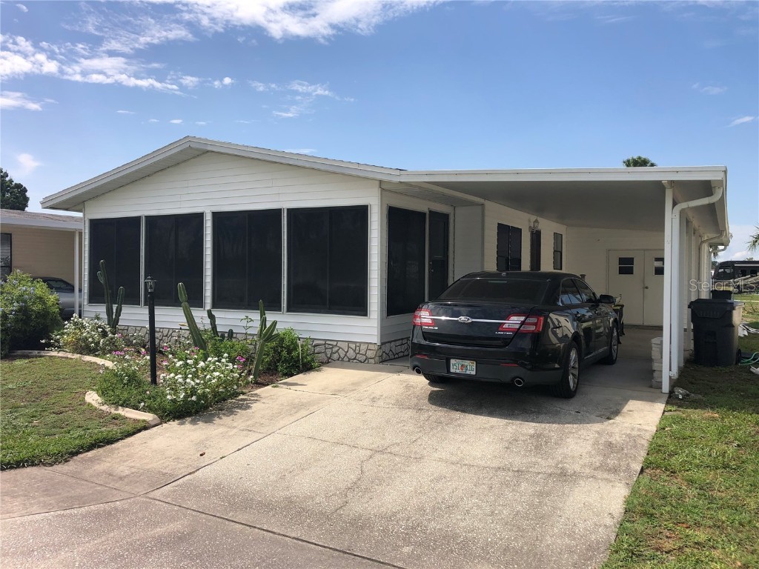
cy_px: 284
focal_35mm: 28
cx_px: 380
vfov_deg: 49.7
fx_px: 614
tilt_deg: -1.8
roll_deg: -0.4
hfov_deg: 63.4
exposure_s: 1/2433
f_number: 1.8
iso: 20
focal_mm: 4
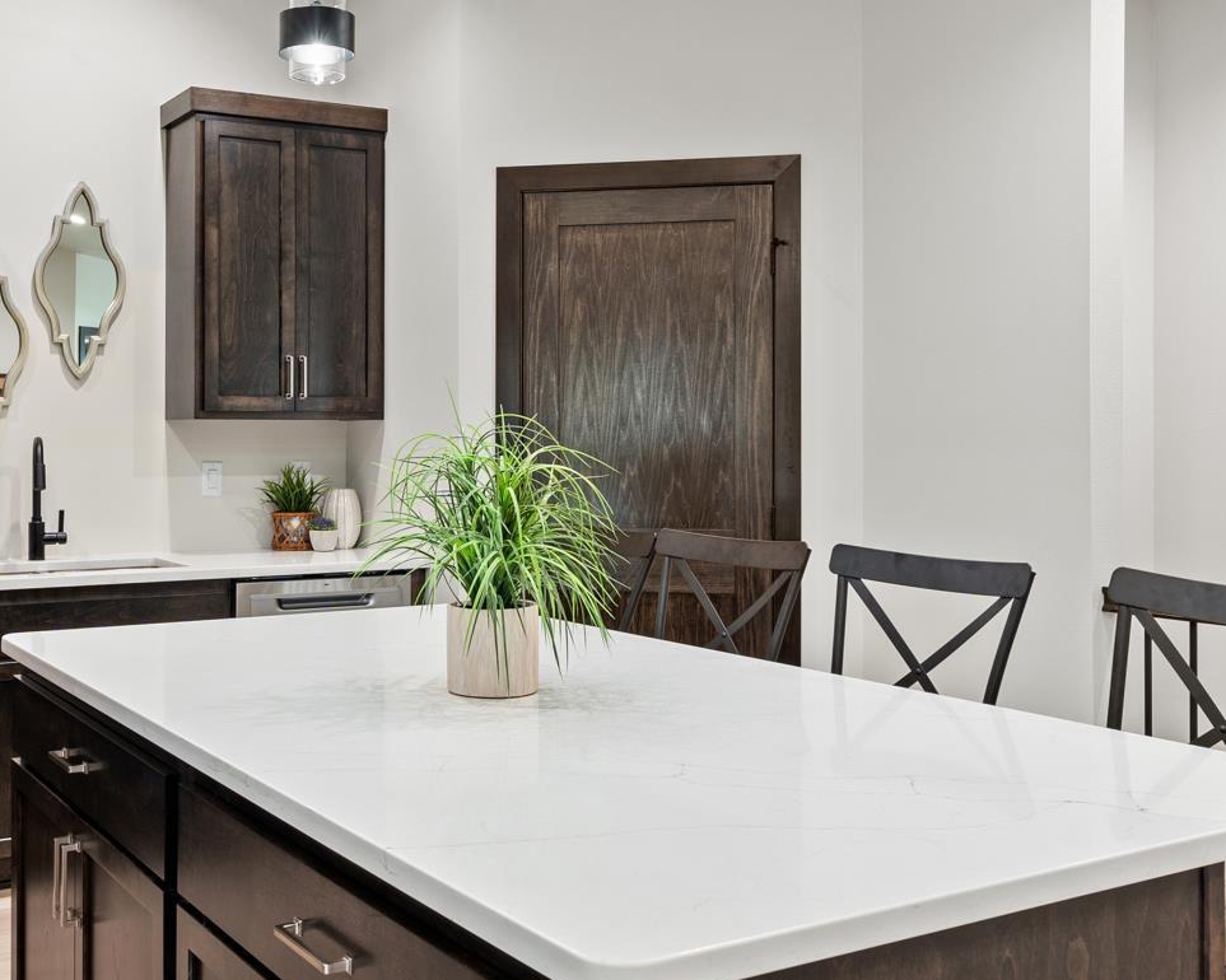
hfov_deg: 46.3
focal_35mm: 39
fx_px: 1415
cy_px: 409
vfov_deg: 38.1
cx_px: 429
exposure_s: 1.6
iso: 250
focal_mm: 16
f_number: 9
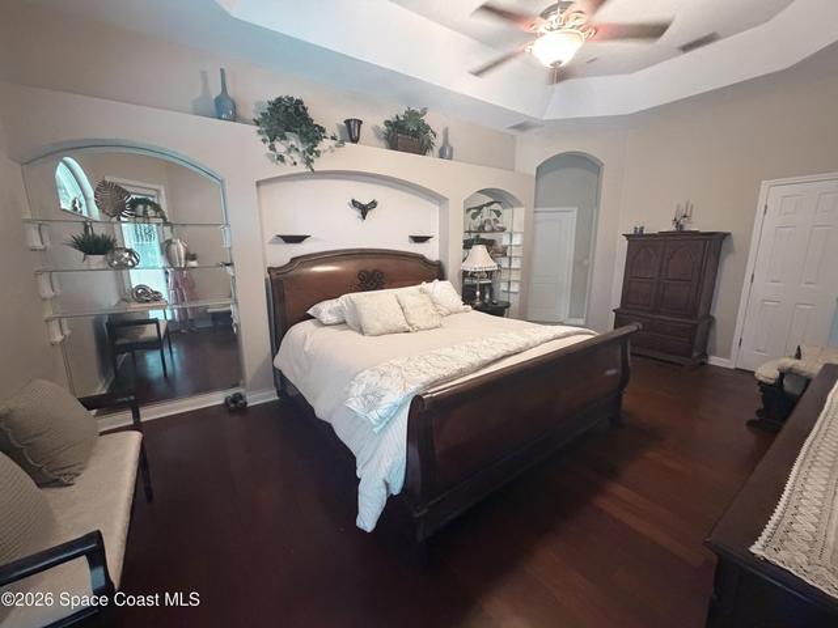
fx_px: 339
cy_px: 314
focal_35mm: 14
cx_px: 419
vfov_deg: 85.7
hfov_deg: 102.1
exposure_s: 1/60
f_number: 2.2
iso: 1000
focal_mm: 2.22
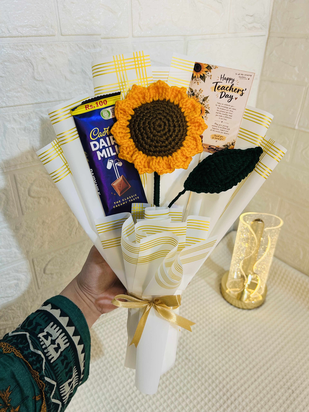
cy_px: 206
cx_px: 154
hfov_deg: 53.1
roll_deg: -1.3
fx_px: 309
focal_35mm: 26
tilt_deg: -29.0
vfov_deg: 67.3
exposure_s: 1/50
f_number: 1.5
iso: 100
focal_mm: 5.7
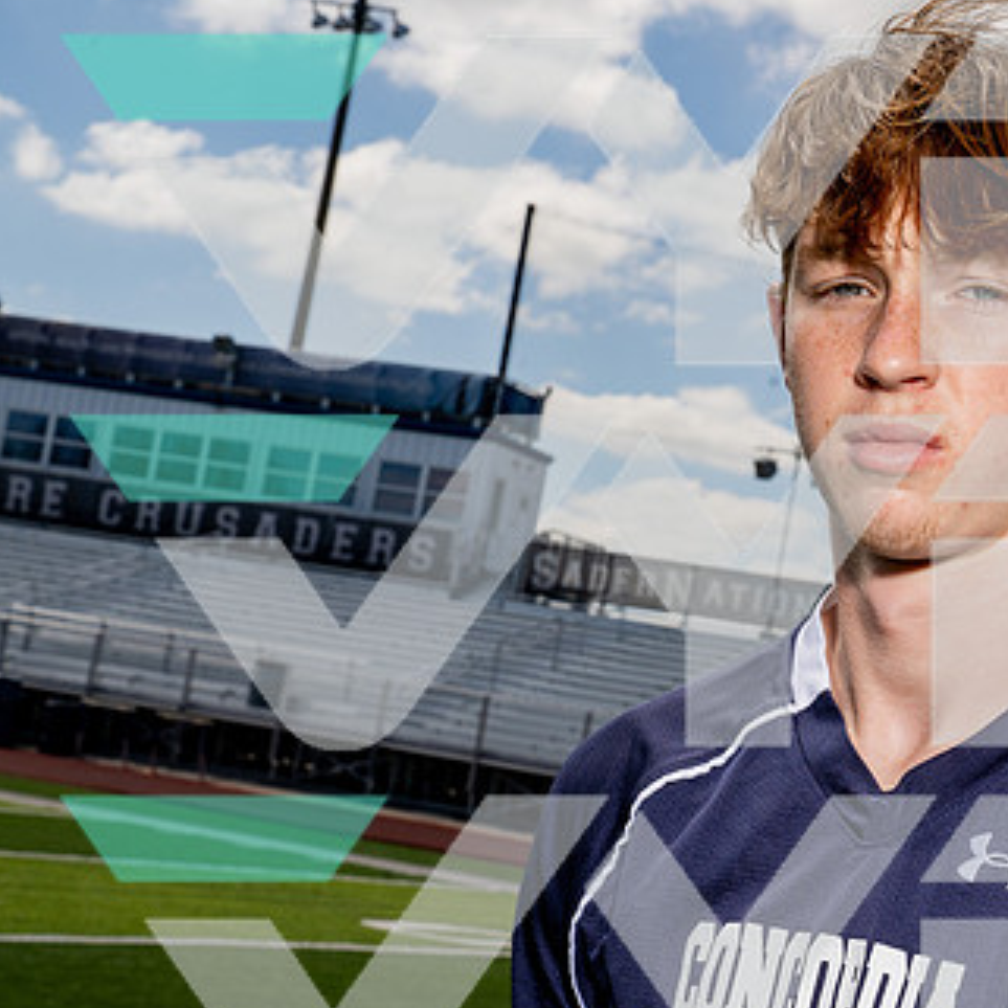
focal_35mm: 89
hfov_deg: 19.2
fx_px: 2932
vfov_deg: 19.5
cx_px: 870
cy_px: 583
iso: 100
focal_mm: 58
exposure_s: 1/250
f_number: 14
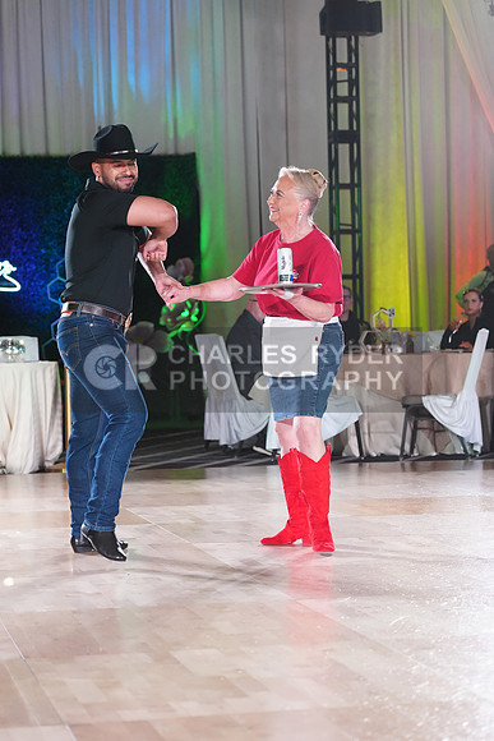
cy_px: 370
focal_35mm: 89
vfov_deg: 22.9
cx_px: 247
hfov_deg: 15.4
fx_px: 1831
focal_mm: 89
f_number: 4
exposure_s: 1/400
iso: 3200
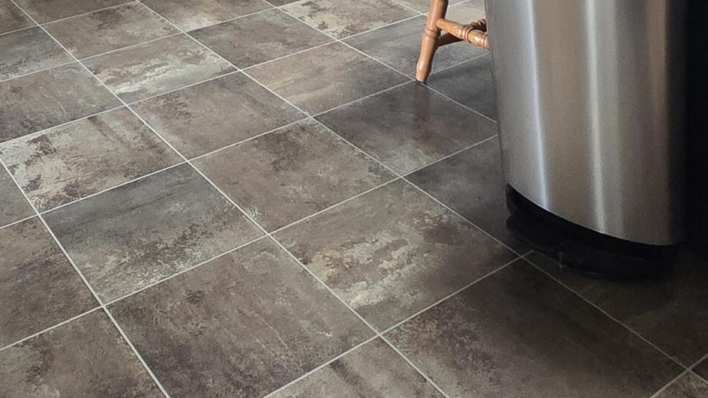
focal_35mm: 45
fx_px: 845
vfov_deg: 20.5
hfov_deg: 45.3
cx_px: 289
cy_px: -275
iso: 500
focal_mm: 2.2
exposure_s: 1/60
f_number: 2.2
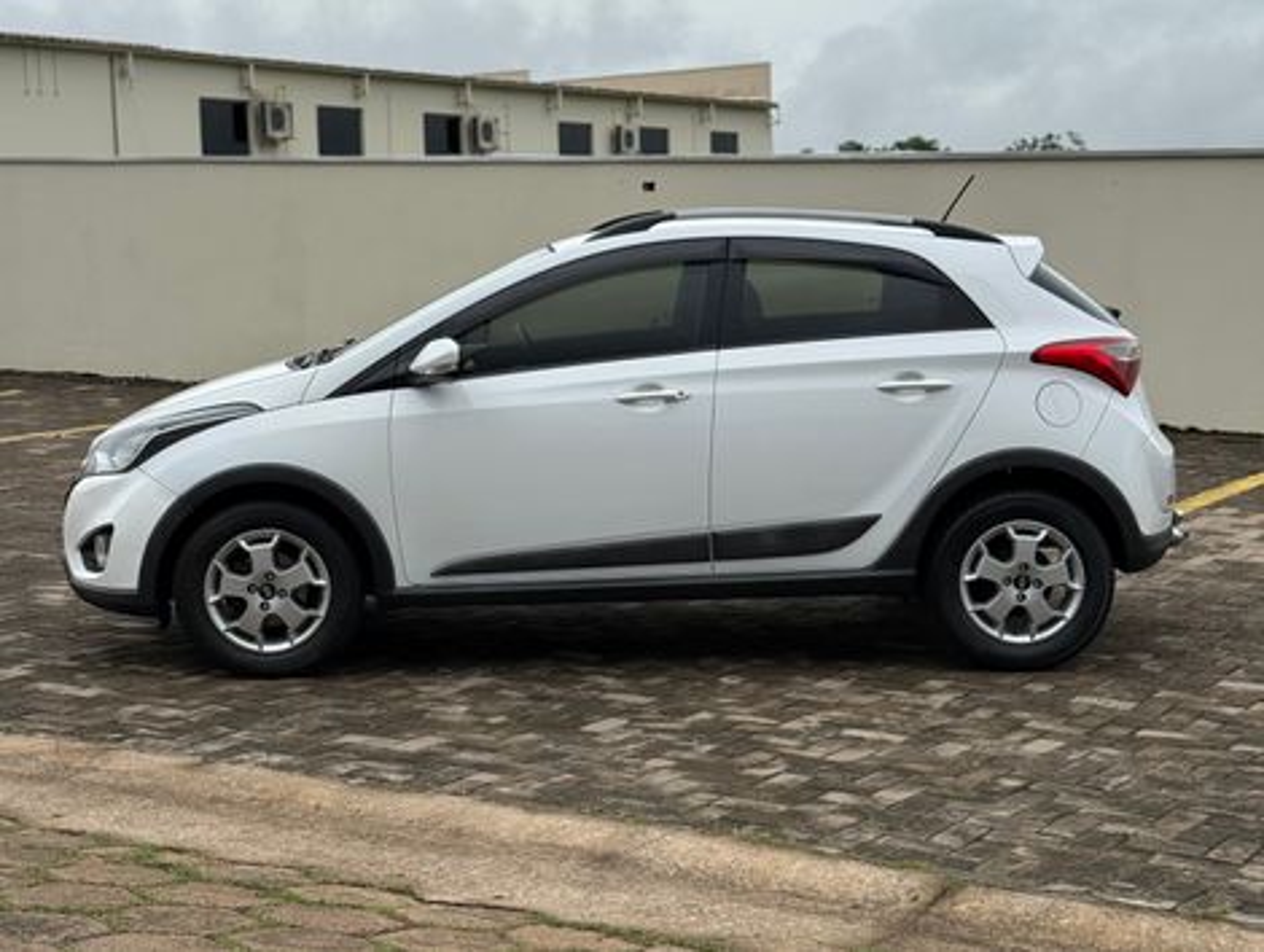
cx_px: 632
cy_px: 476
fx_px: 1755
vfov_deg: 30.3
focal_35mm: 48
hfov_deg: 39.6
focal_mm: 6.76
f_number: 1.78
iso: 80
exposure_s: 1/3891
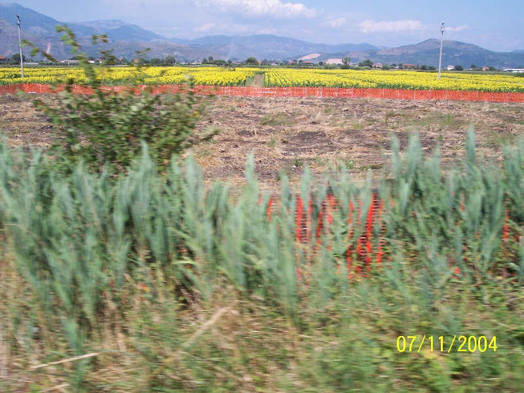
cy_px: 196
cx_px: 262
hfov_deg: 49.0
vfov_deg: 37.7
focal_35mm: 38
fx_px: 575
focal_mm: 8
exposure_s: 1/700
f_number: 4.8
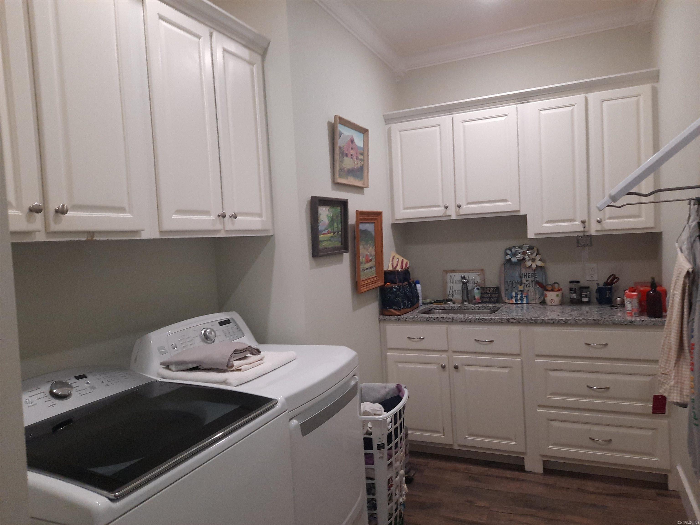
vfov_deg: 54.9
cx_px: 350
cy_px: 262
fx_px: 506
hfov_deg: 69.4
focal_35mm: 25
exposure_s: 1/60
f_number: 2
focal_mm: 4.6
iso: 250
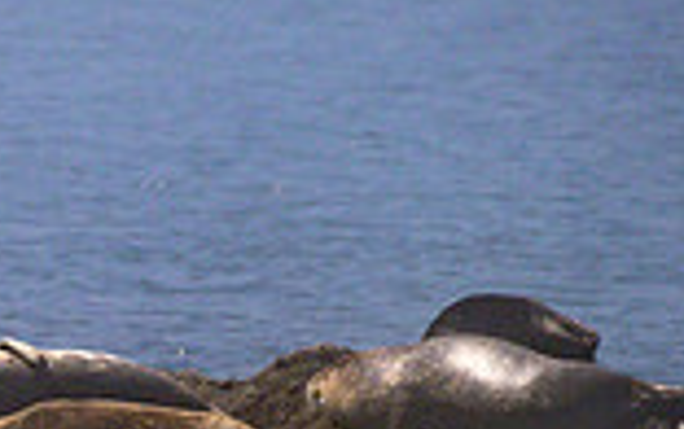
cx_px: -196
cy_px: 475
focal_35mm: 2612
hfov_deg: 0.8
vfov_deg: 0.5
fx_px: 48761
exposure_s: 1/1250
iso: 125
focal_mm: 500
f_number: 7.1
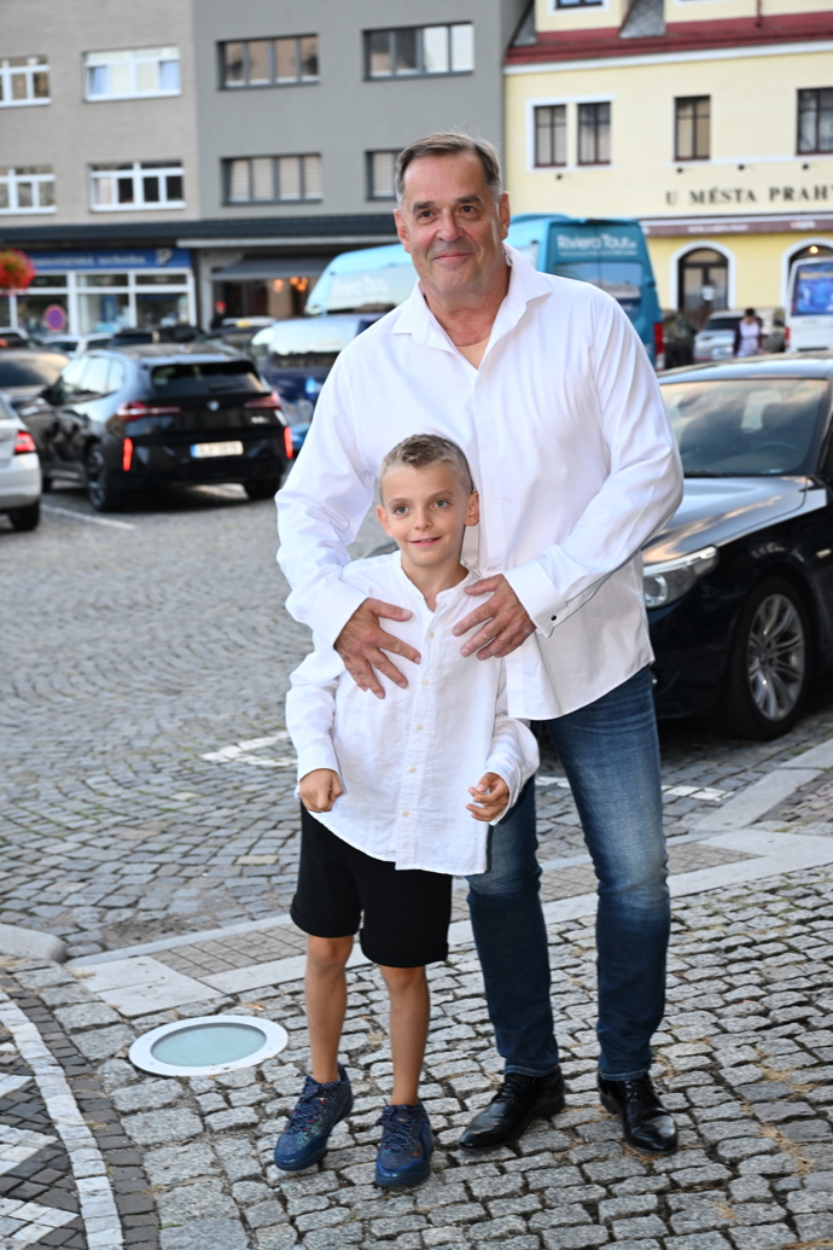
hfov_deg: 24.6
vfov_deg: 36.2
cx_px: 416
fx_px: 1909
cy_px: 625
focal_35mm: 55
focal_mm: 55
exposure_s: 1/250
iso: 800
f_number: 4.5
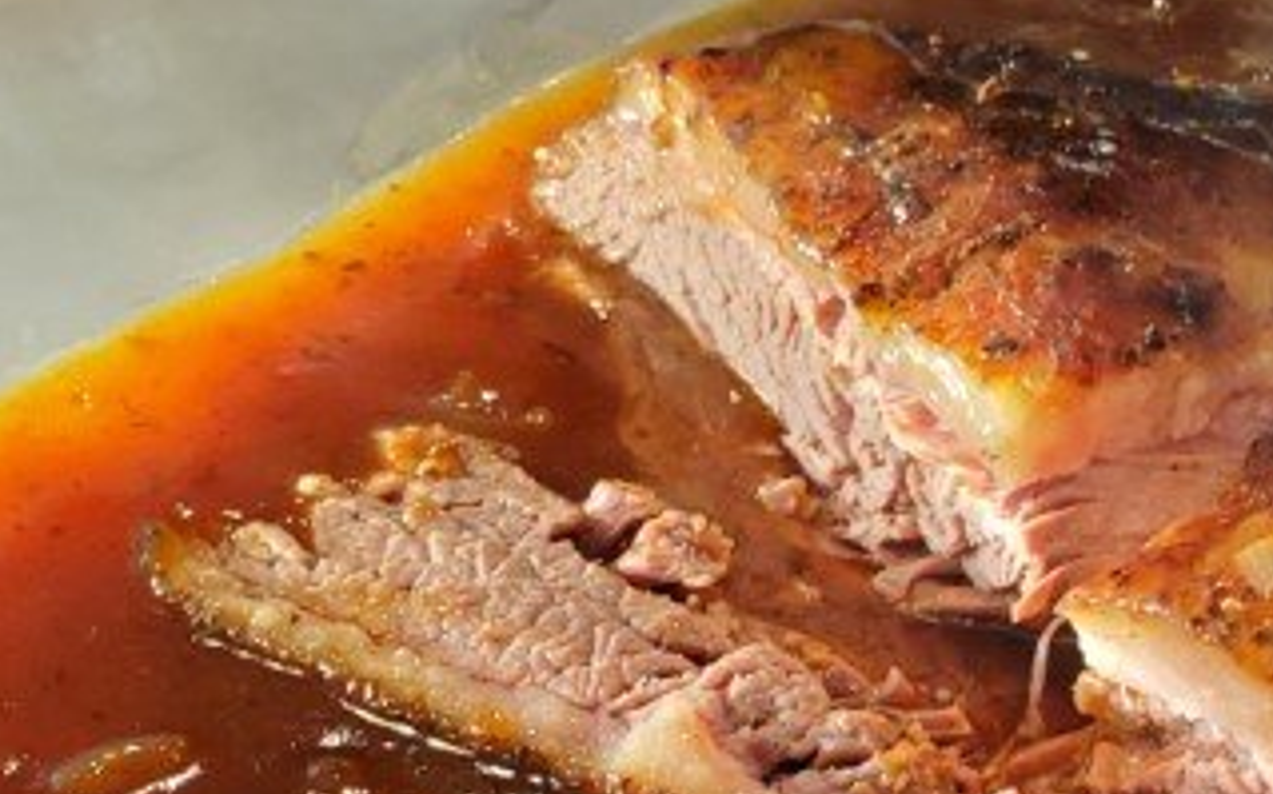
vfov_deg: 18.5
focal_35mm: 67
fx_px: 2323
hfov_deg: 30.1
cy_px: 924
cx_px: 968
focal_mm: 4.3
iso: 200
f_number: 2.4
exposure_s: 1/39
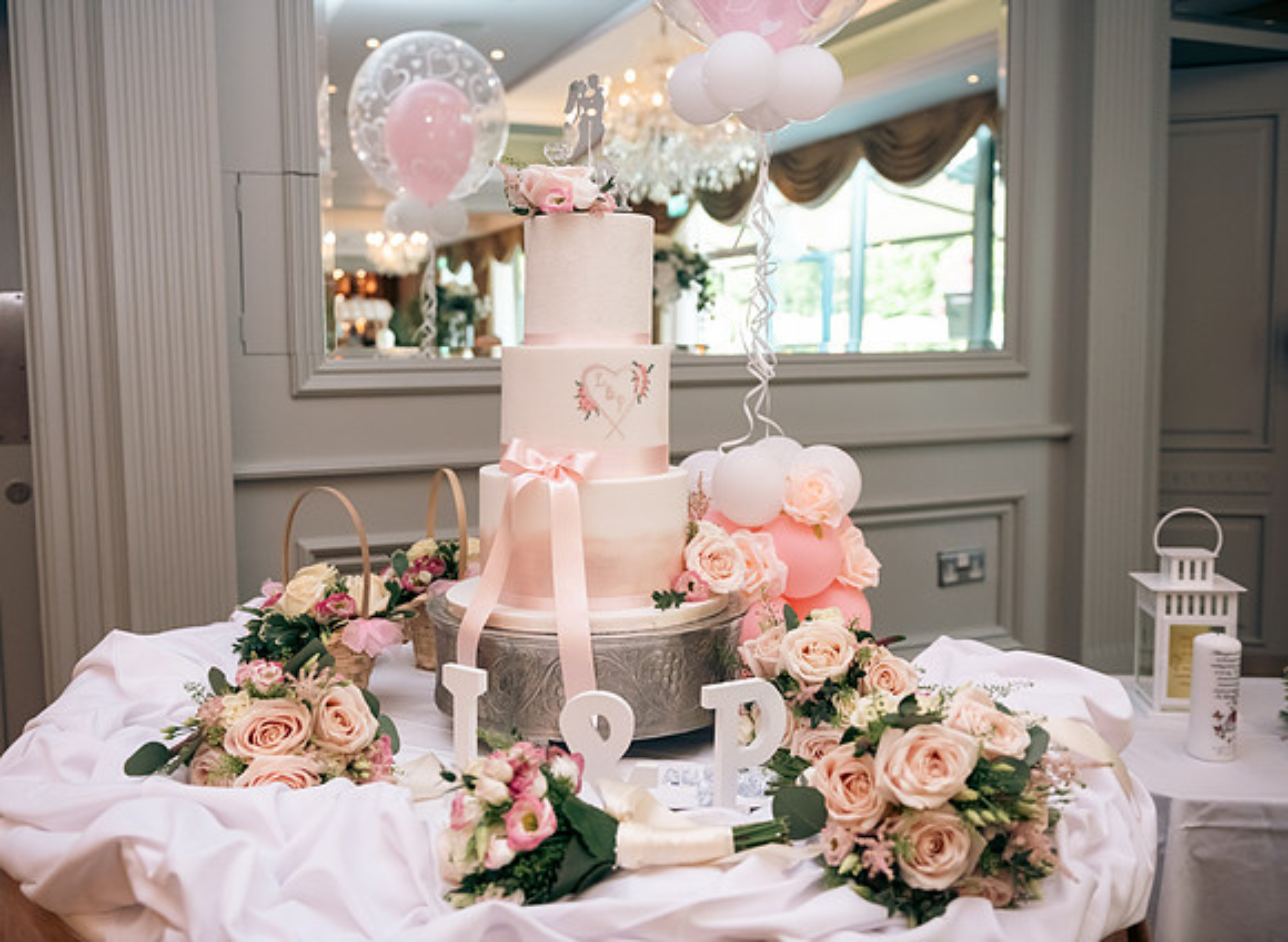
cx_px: 582
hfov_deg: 54.3
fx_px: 1255
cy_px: 471
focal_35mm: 34
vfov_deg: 41.1
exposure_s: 1/160
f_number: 3.5
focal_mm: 32
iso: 800
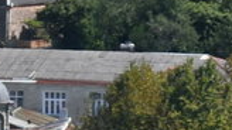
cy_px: 454
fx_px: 5521
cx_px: 194
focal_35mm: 898
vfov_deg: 1.3
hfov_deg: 2.4
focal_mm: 78
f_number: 8
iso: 280
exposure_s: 1/125
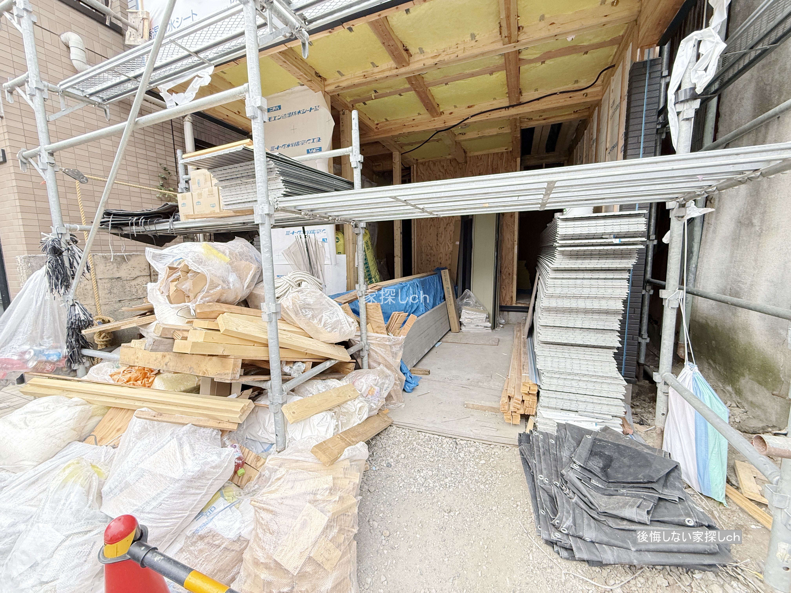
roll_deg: +1.4
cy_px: 296
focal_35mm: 14
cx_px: 396
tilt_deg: -7.4
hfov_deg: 102.1
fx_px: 320
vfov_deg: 85.7
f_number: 2.2
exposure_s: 1/99
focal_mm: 2.22
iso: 250
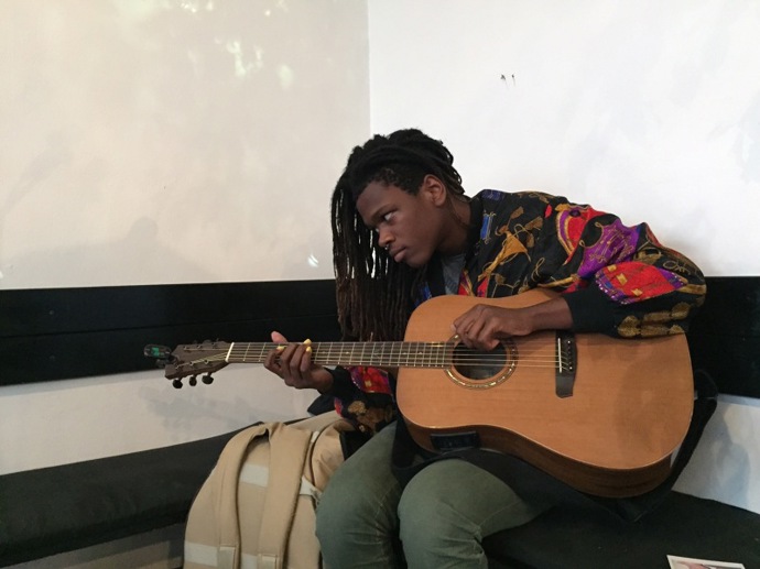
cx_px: 380
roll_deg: +0.7
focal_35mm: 29
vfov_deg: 48.2
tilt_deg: -0.5
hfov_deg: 61.7
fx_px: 636
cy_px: 284
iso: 400
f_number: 2.2
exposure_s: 1/15
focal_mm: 4.15
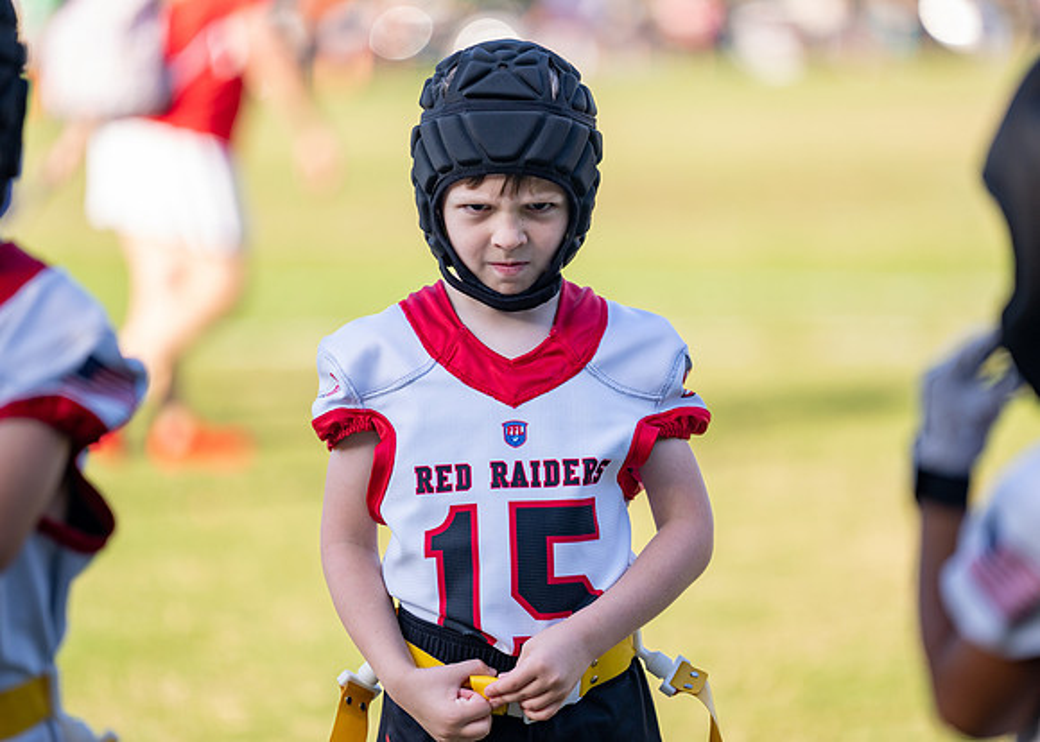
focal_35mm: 211
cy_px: 371
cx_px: 548
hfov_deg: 9.5
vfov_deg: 6.8
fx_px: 6243
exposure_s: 1/1000
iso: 200
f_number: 2.8
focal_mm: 200
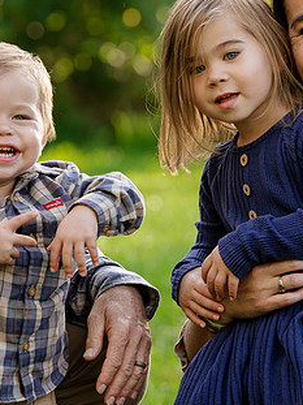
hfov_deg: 5.0
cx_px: 94
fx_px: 3504
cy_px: 191
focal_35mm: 300
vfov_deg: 6.6
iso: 640
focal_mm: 167
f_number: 5.6
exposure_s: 1/200
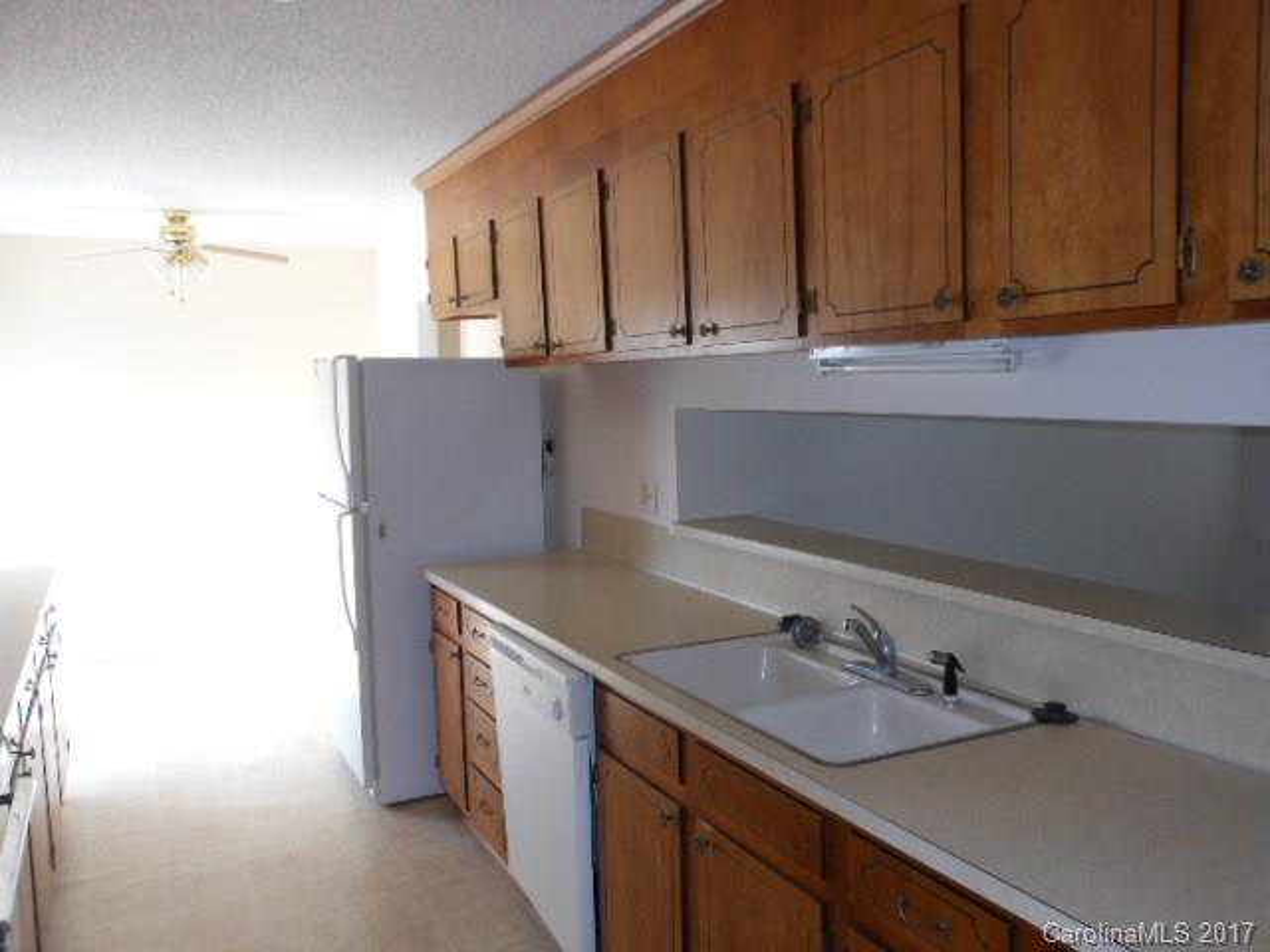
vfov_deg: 49.7
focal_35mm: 28
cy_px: 476
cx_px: 635
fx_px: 1027
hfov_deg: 63.4
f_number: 3.7
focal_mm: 5
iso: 100
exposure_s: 1/30
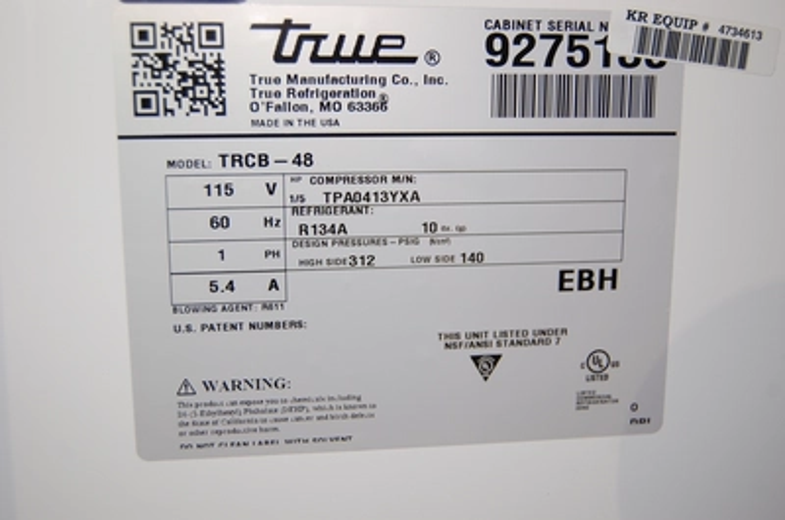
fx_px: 914
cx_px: 392
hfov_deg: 46.5
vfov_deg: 31.8
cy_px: 260
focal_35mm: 42
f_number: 4.2
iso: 220
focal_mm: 28
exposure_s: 1/60
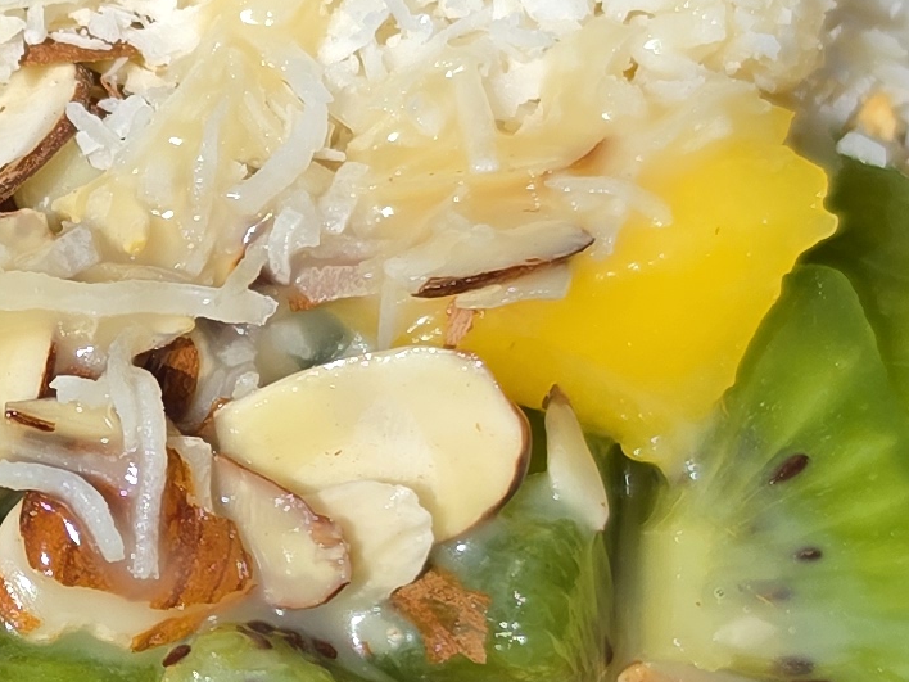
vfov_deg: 11.4
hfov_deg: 14.8
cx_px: -117
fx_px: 3414
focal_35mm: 130
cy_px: 376
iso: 50
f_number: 1.4
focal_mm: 6.5
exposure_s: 1/7939
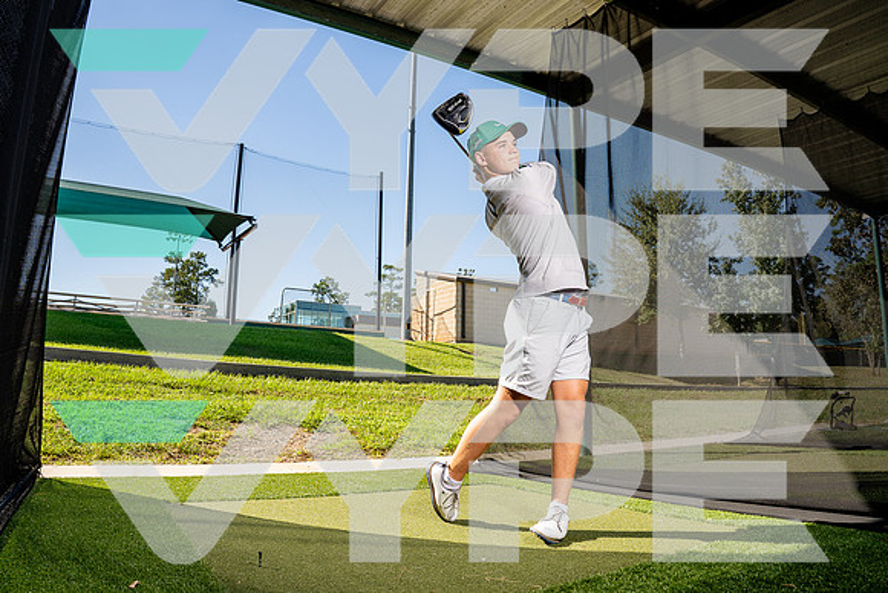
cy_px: 274
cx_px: 467
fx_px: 615
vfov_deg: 51.4
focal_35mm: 25
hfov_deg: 71.6
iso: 100
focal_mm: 20
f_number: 5.6
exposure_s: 1/250
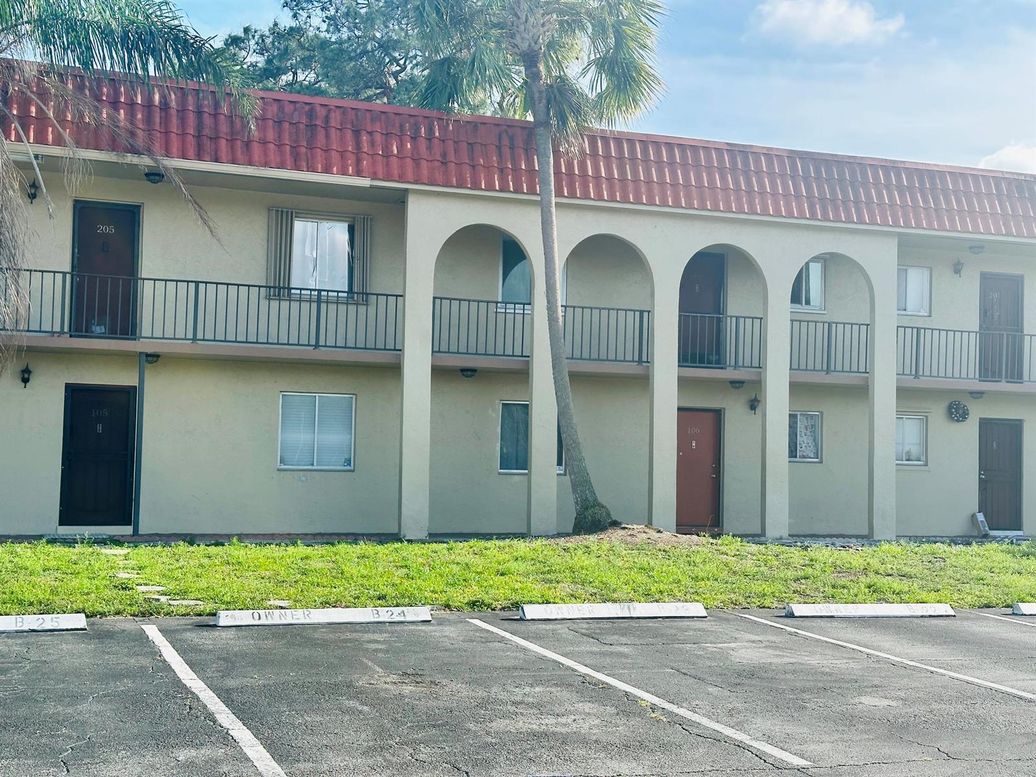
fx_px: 1437
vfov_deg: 30.3
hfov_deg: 39.7
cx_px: 518
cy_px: 388
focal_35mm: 48
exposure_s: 1/1751
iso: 64
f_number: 1.78
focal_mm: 6.86
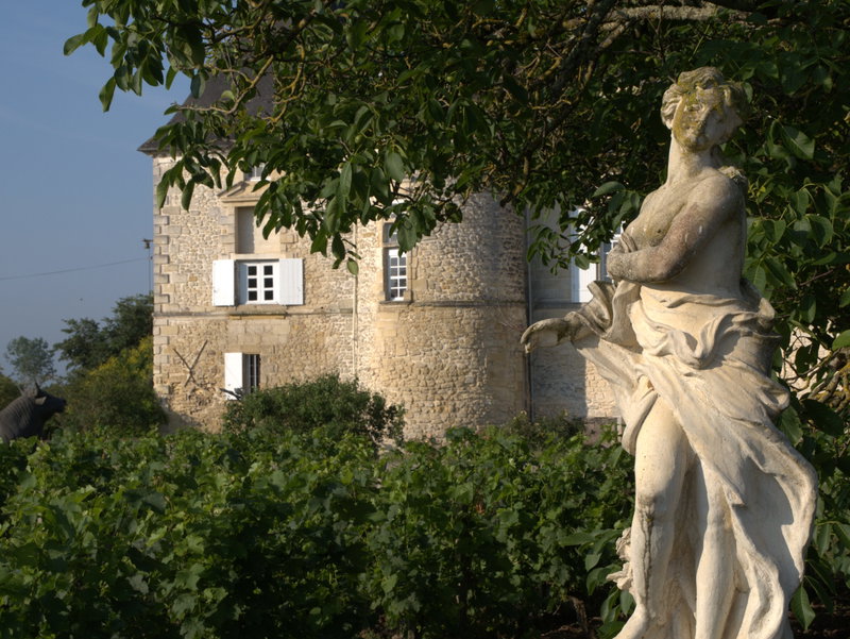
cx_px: 425
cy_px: 320
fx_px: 1966
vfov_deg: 18.5
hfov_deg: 24.4
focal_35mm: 80
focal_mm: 40
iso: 200
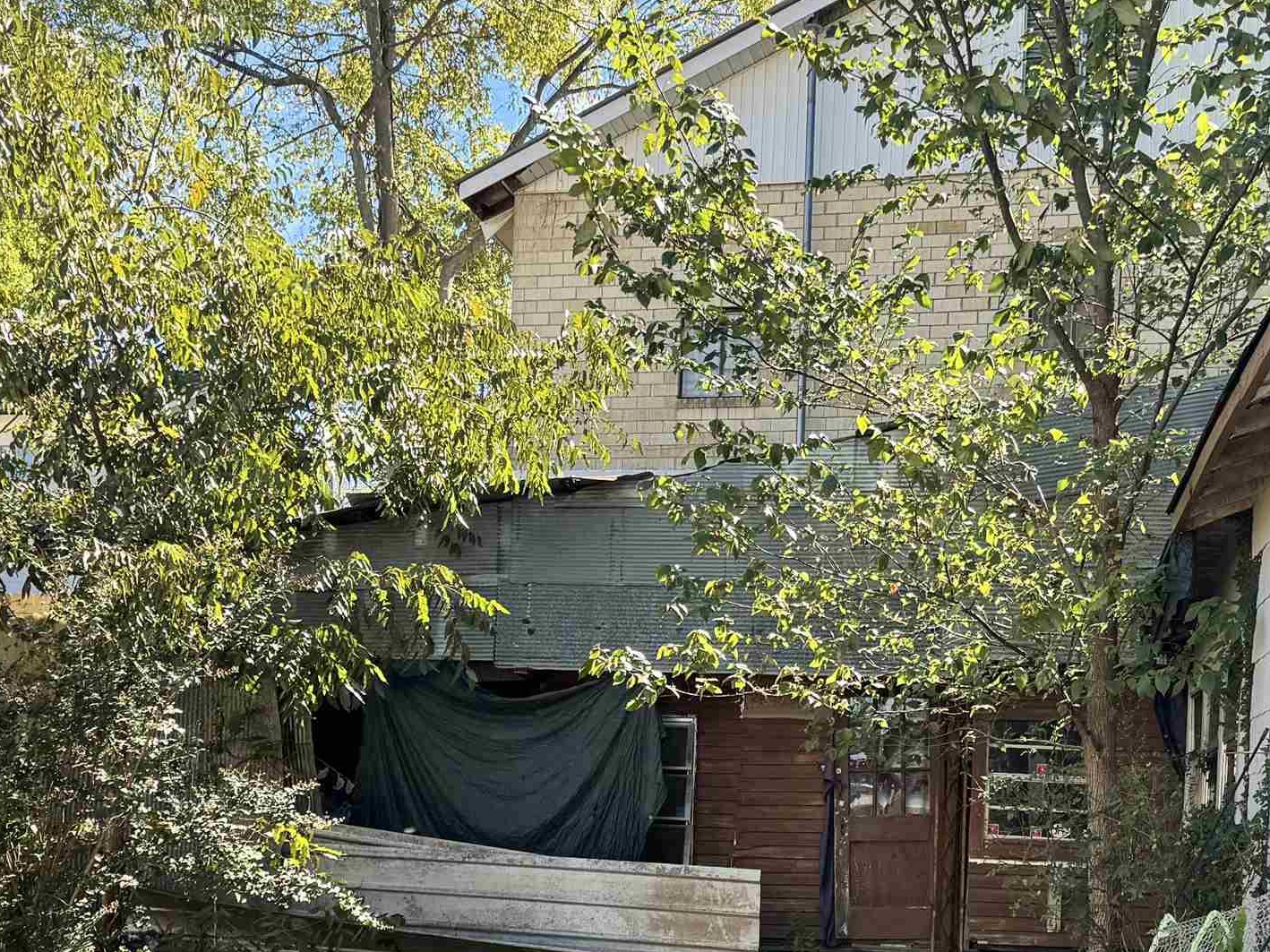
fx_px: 1907
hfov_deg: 36.8
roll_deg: -2.3
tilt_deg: +0.7
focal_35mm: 52
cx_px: 691
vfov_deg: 27.3
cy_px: 803
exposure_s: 1/888
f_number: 1.78
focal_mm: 6.76
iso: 80
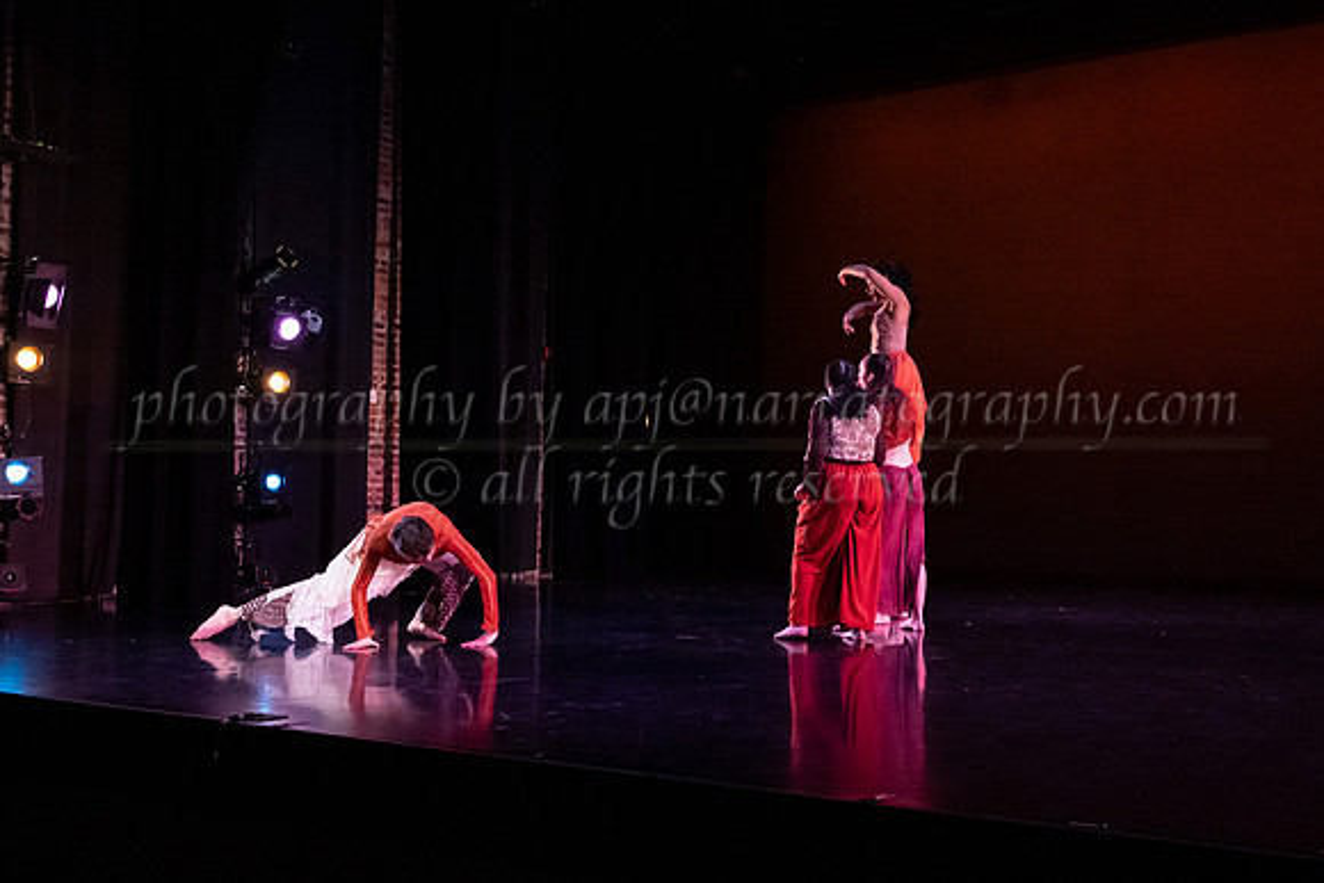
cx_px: 836
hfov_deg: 50.4
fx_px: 1388
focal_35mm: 38
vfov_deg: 35.3
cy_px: 428
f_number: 4
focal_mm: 28
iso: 4000
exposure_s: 1/400
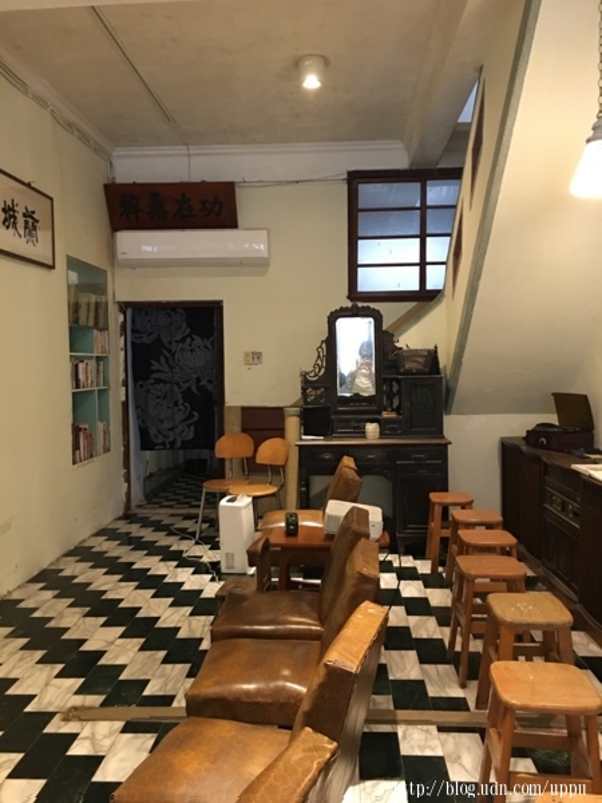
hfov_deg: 48.2
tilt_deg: -1.4
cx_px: 301
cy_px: 402
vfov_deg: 61.7
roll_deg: +1.2
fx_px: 672
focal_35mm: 29
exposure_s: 1/10
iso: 100
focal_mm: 4.15
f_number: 2.2
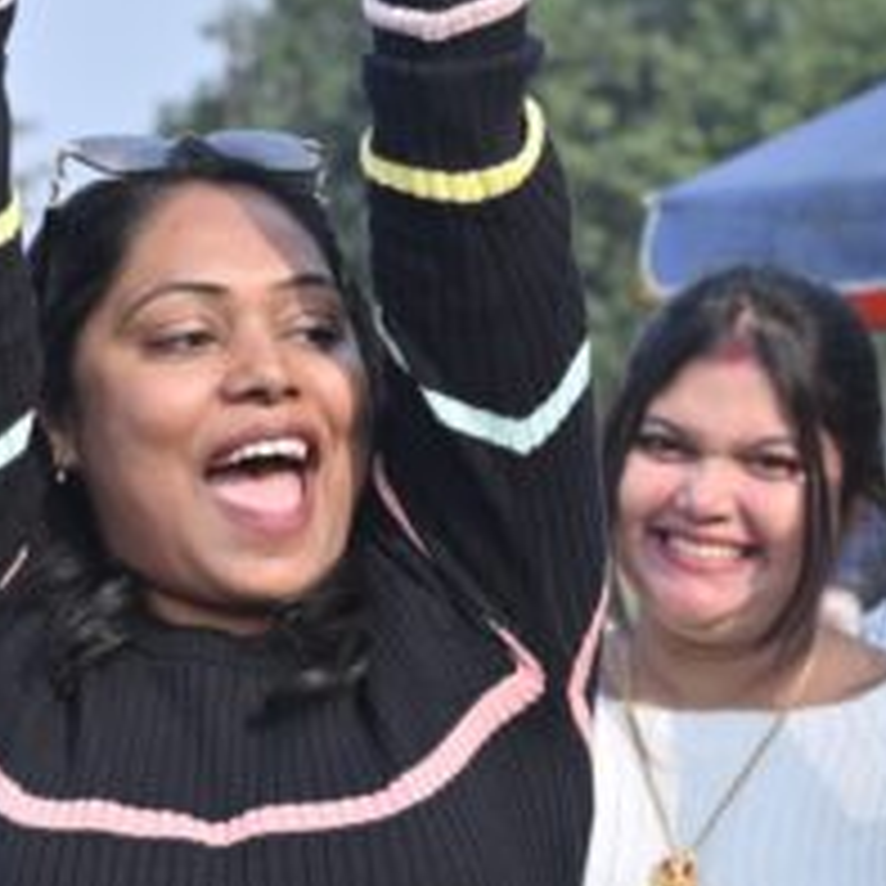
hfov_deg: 10.5
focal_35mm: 166
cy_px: 416
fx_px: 4807
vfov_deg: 10.5
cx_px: 193
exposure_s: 1/320
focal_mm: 50
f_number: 5.6
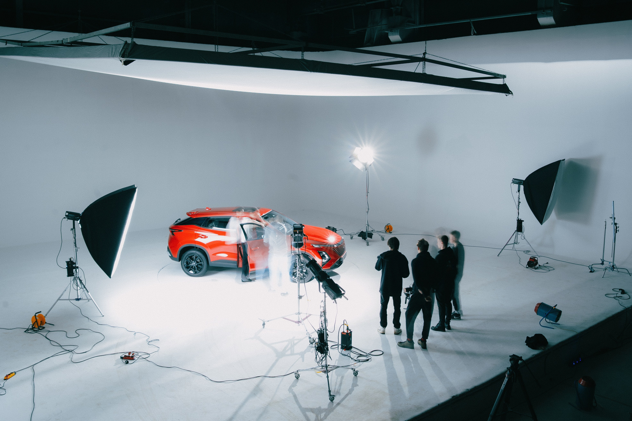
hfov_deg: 57.5
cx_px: 336
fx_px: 575
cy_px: 197
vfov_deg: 40.2
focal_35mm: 33
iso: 50
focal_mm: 28
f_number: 10
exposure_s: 6
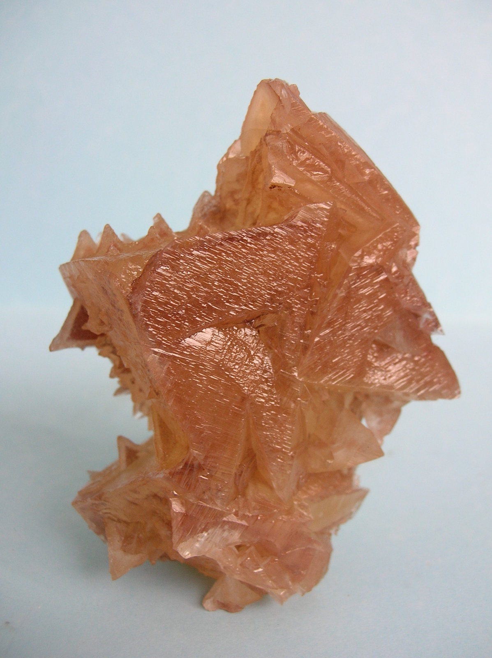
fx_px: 683
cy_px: 329
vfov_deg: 51.4
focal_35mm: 36
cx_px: 246
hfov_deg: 39.6
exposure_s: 1/13.7
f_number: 2.7
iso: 50
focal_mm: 6
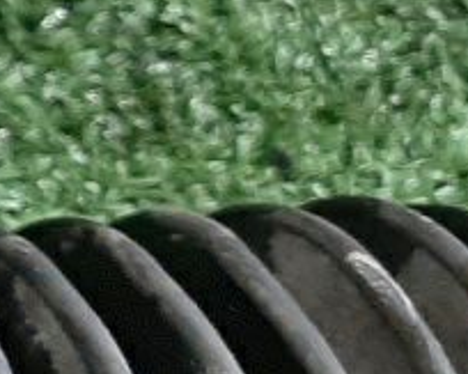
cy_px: 133
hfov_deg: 8.2
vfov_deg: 8.6
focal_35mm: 179
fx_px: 2478
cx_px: -1149
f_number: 1.7
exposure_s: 1/50
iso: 173
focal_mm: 3.93
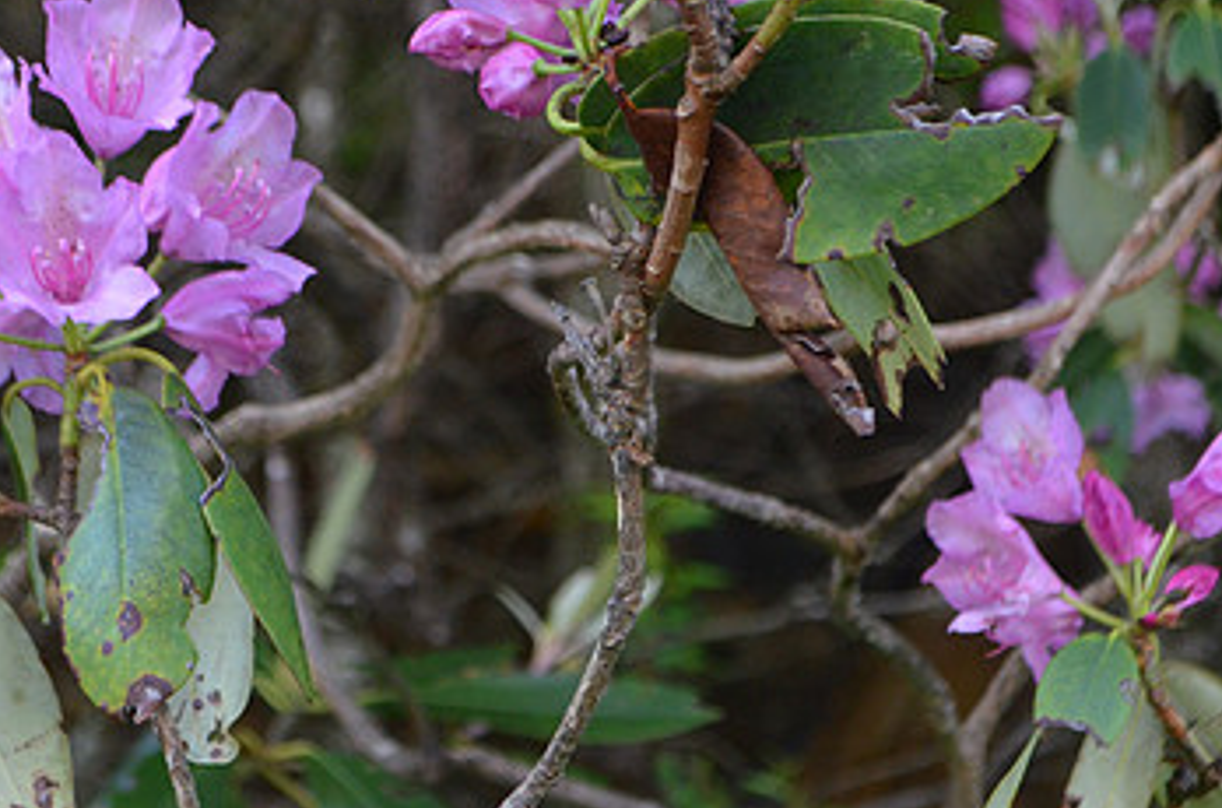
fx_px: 3724
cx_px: 586
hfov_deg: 18.6
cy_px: 481
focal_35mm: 110
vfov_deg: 12.4
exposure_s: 1/500
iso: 1600
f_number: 5.3
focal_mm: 44
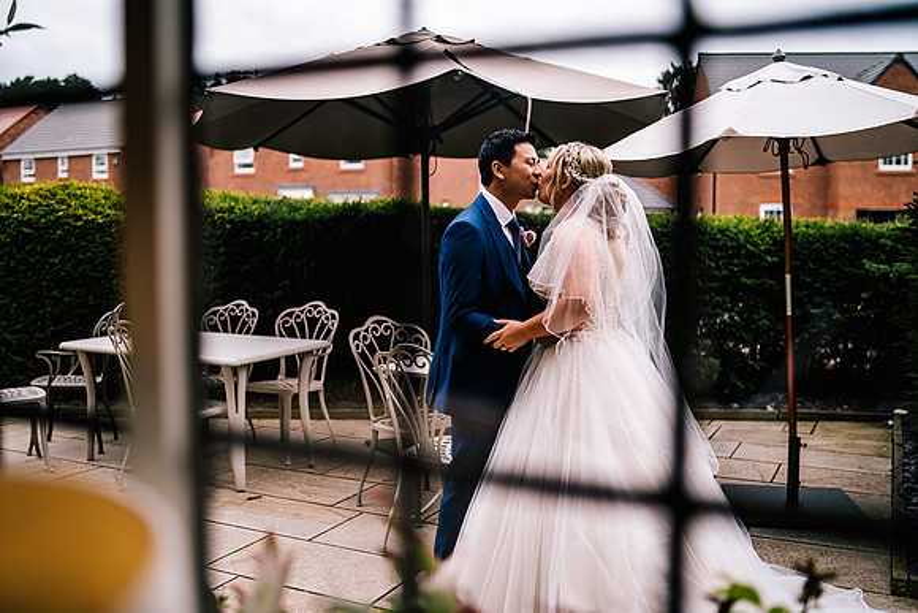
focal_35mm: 35
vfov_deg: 37.9
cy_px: 306
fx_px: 893
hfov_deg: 54.4
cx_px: 459
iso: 100
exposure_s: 1/3200
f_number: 1.6
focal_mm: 35
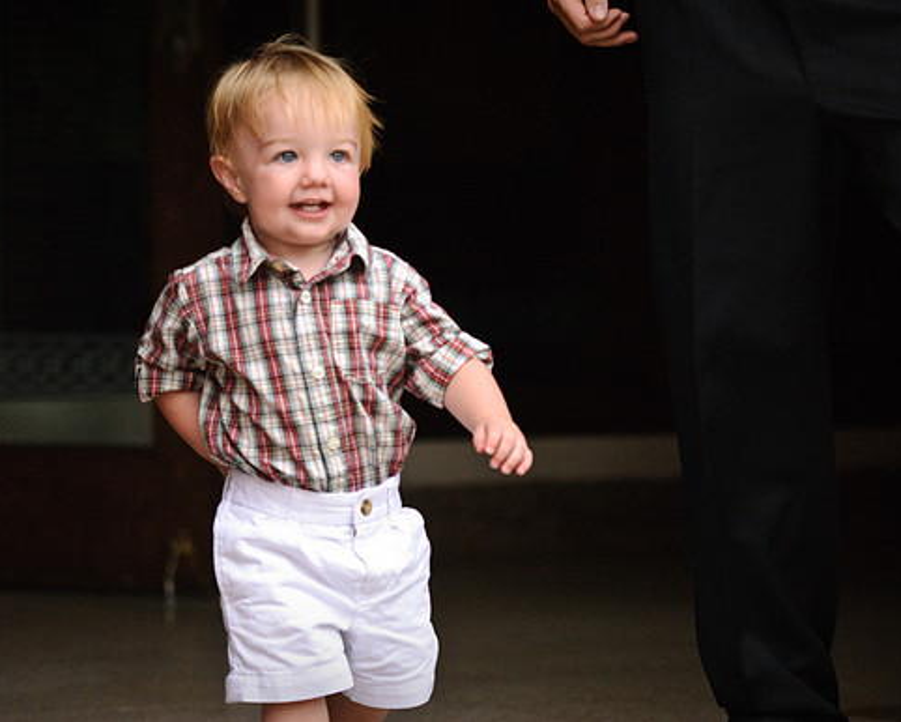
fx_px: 4162
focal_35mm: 156
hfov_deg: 12.4
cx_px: 406
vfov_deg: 9.9
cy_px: 361
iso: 800
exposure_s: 1/1000
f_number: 2.8
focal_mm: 92
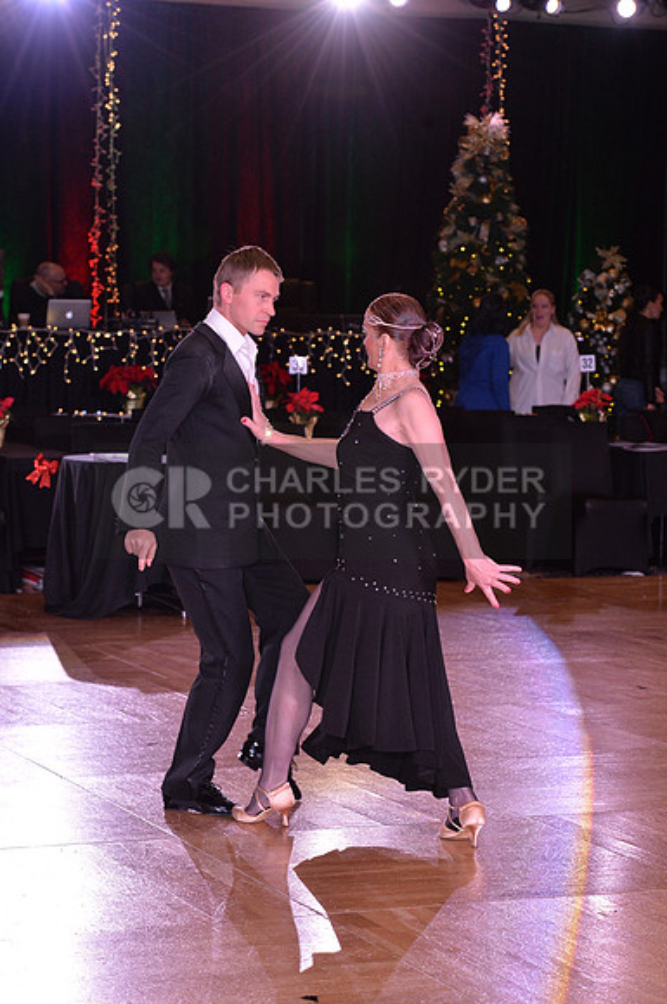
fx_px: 3066
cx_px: 334
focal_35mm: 110
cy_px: 502
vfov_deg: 18.6
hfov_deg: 12.4
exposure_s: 1/250
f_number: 7.1
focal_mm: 110
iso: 2000
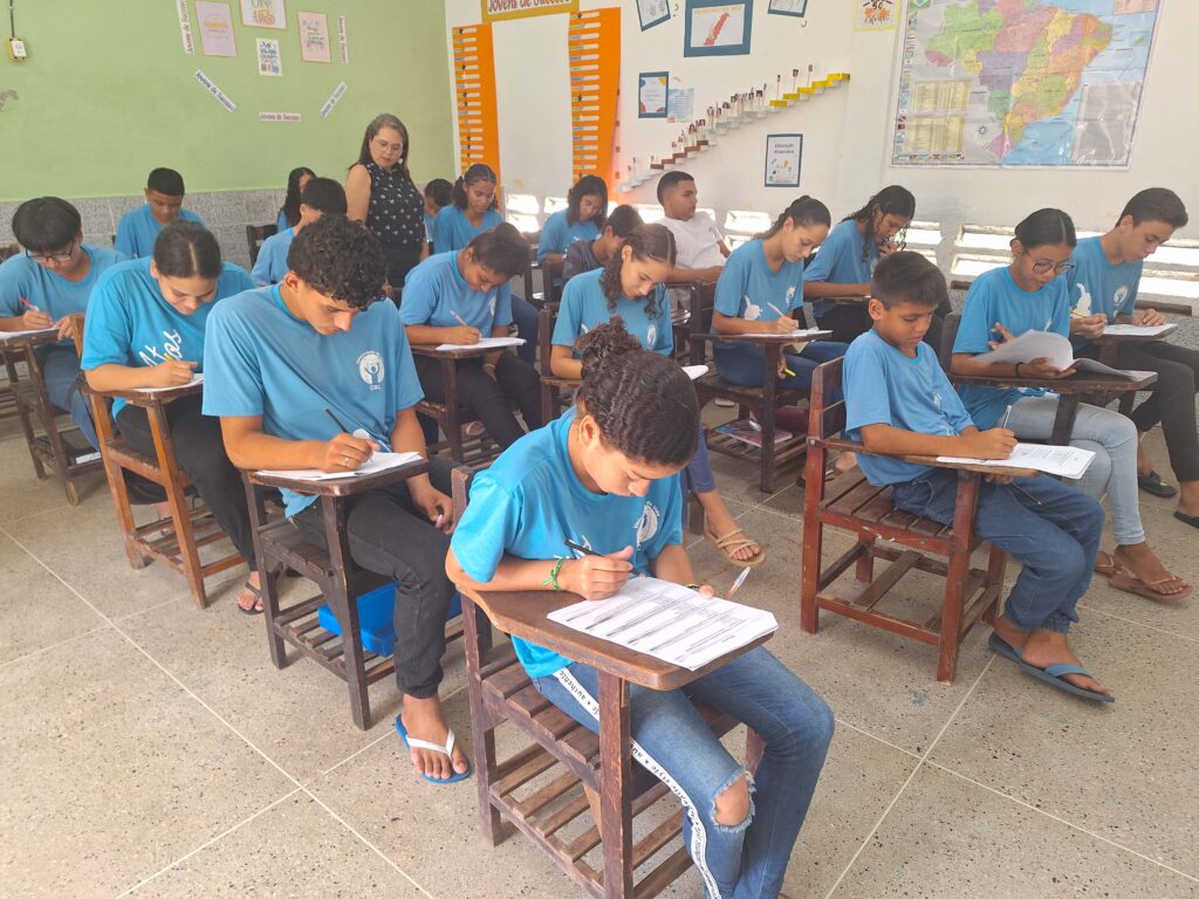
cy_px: 450
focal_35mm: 23
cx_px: 600
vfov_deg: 58.9
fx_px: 797
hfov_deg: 73.9
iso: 80
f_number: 1.8
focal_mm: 5.54
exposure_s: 1/40
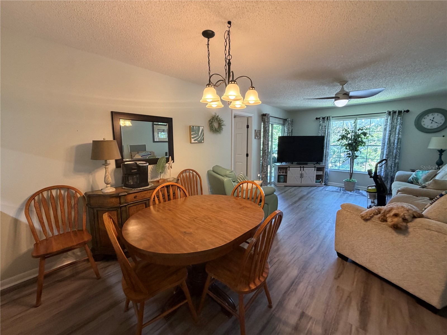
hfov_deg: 102.1
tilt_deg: -6.9
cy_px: 168
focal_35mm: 14
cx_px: 224
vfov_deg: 85.7
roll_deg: -0.2
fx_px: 181
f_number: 2.2
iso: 320
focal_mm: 2.22
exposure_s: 1/60
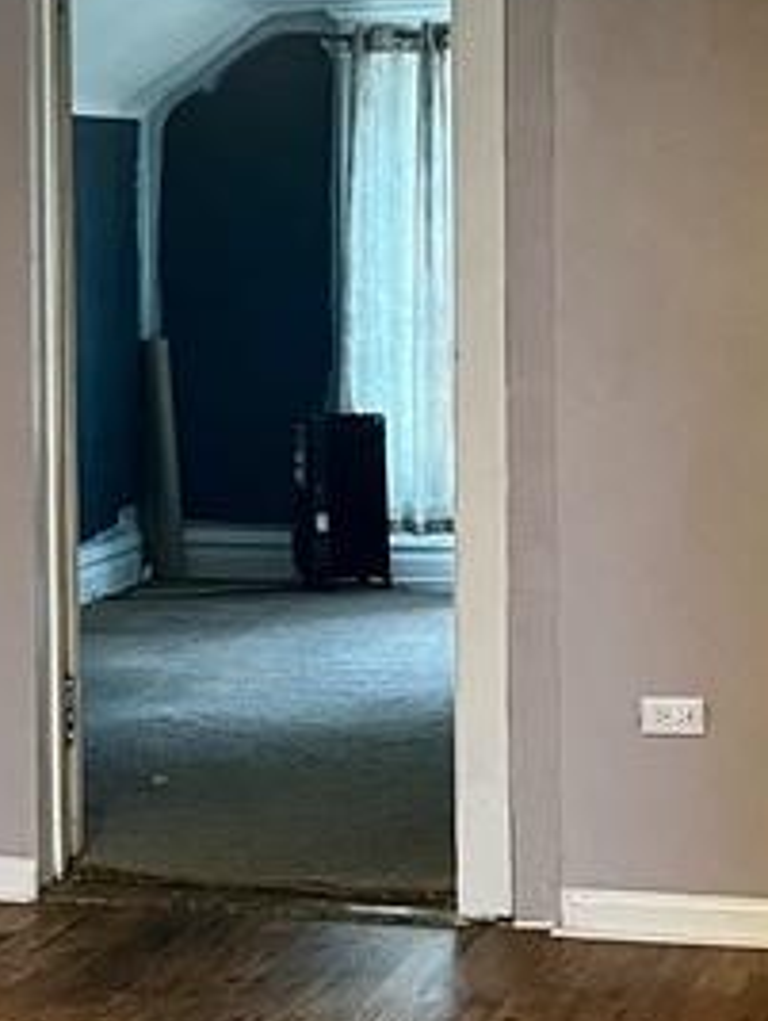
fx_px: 3099
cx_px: -57
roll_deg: +1.8
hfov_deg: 13.9
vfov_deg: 18.7
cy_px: 417
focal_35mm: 105
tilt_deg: -3.0
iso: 400
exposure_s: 1/60
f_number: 1.6
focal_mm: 5.1
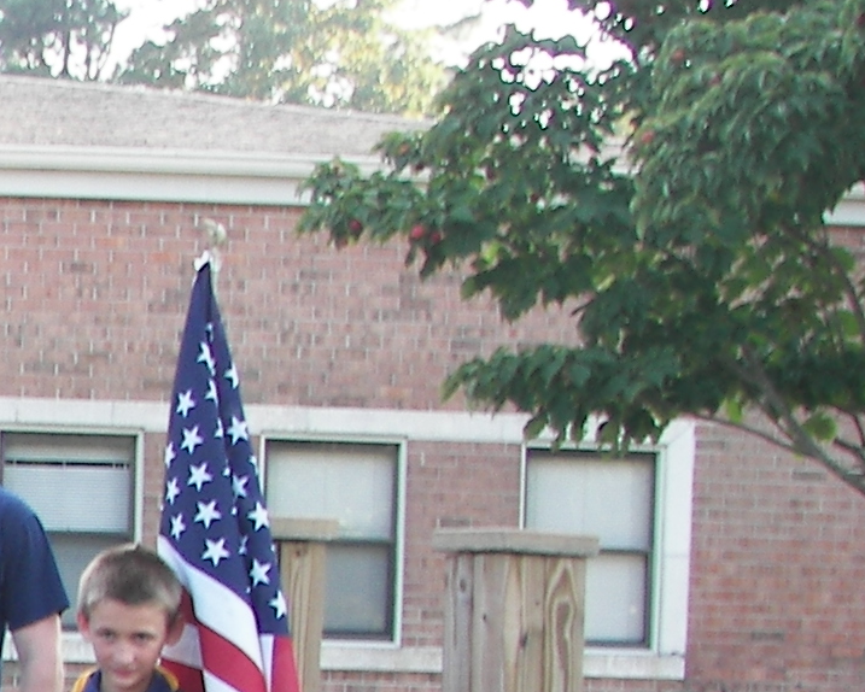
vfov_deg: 11.8
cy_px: 899
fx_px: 3252
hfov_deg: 13.7
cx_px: -625
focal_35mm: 127
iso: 50
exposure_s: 1/80
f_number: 2.8
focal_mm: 6
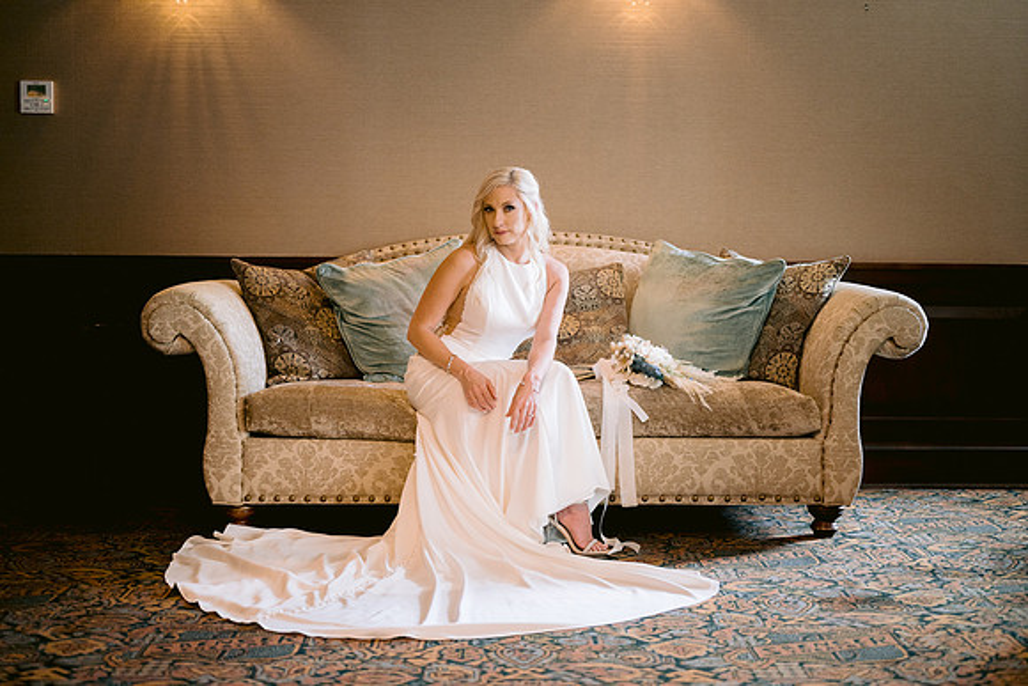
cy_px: 343
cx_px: 514
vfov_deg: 27.0
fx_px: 1428
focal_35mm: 50
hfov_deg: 39.6
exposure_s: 1/100
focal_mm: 50
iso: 640
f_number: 1.8
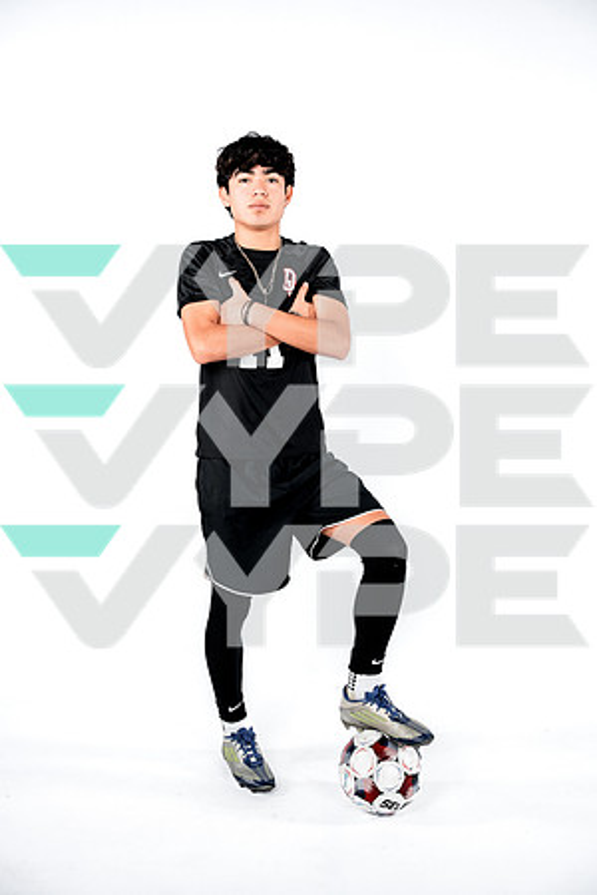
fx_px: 1057
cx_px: 298
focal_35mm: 42
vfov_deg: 45.9
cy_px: 448
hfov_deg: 31.5
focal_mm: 42.5
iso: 160
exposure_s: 1/250
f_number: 4.5
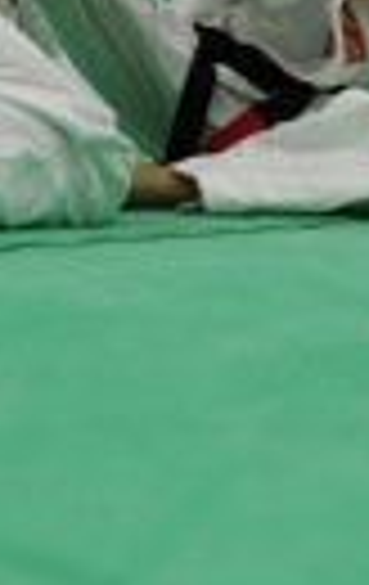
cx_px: 220
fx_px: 1231
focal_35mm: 77
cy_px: 22
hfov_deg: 17.0
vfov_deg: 25.6
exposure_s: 1/200
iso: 400
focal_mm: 17
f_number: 2.8
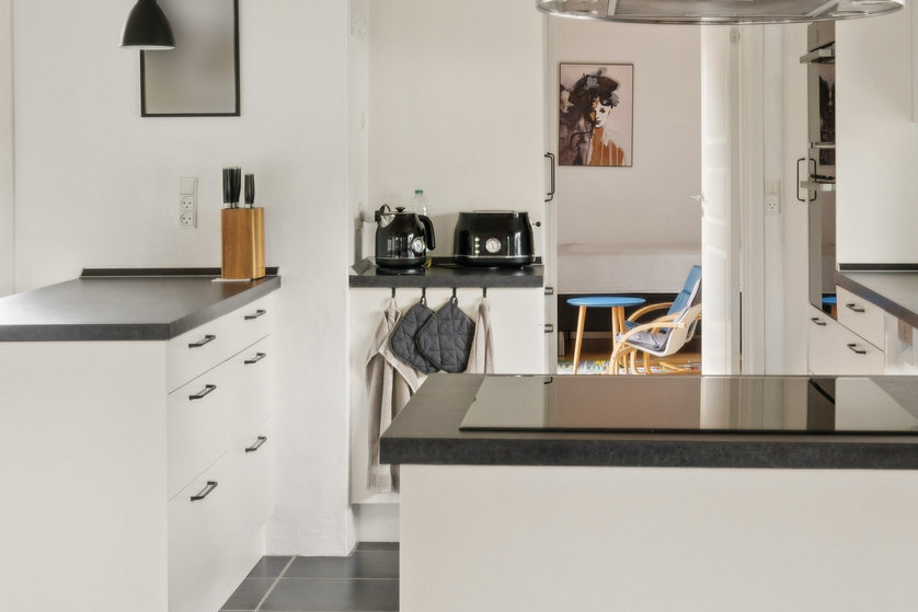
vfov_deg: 24.0
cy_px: 172
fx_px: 1428
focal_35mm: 56
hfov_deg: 35.5
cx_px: 549
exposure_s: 1/25
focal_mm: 23
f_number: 6.3
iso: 1000
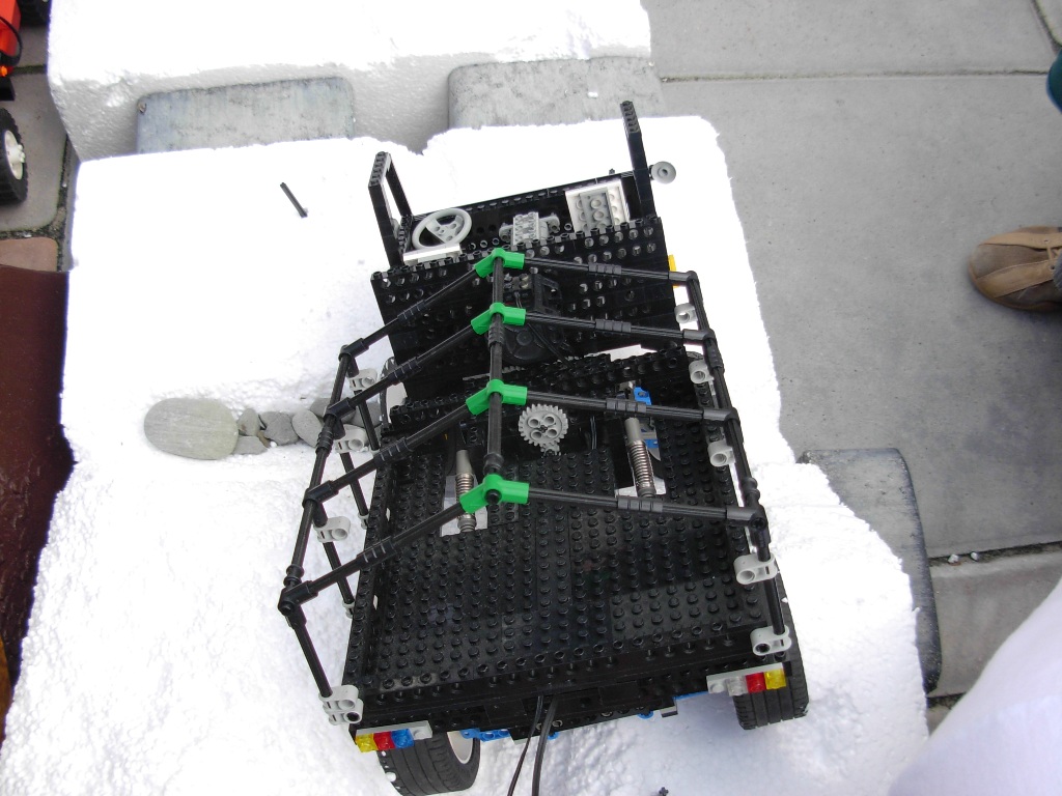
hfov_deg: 49.0
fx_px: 1166
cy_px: 398
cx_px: 531
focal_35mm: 38
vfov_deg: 37.7
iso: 79
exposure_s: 1/203
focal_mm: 6.3
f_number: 2.9
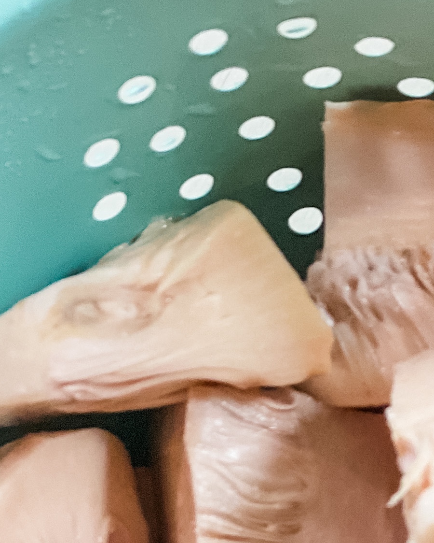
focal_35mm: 182
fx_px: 2921
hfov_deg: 8.3
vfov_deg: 10.4
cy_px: 652
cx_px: 656
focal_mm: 6
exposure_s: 1/40
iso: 125
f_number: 2
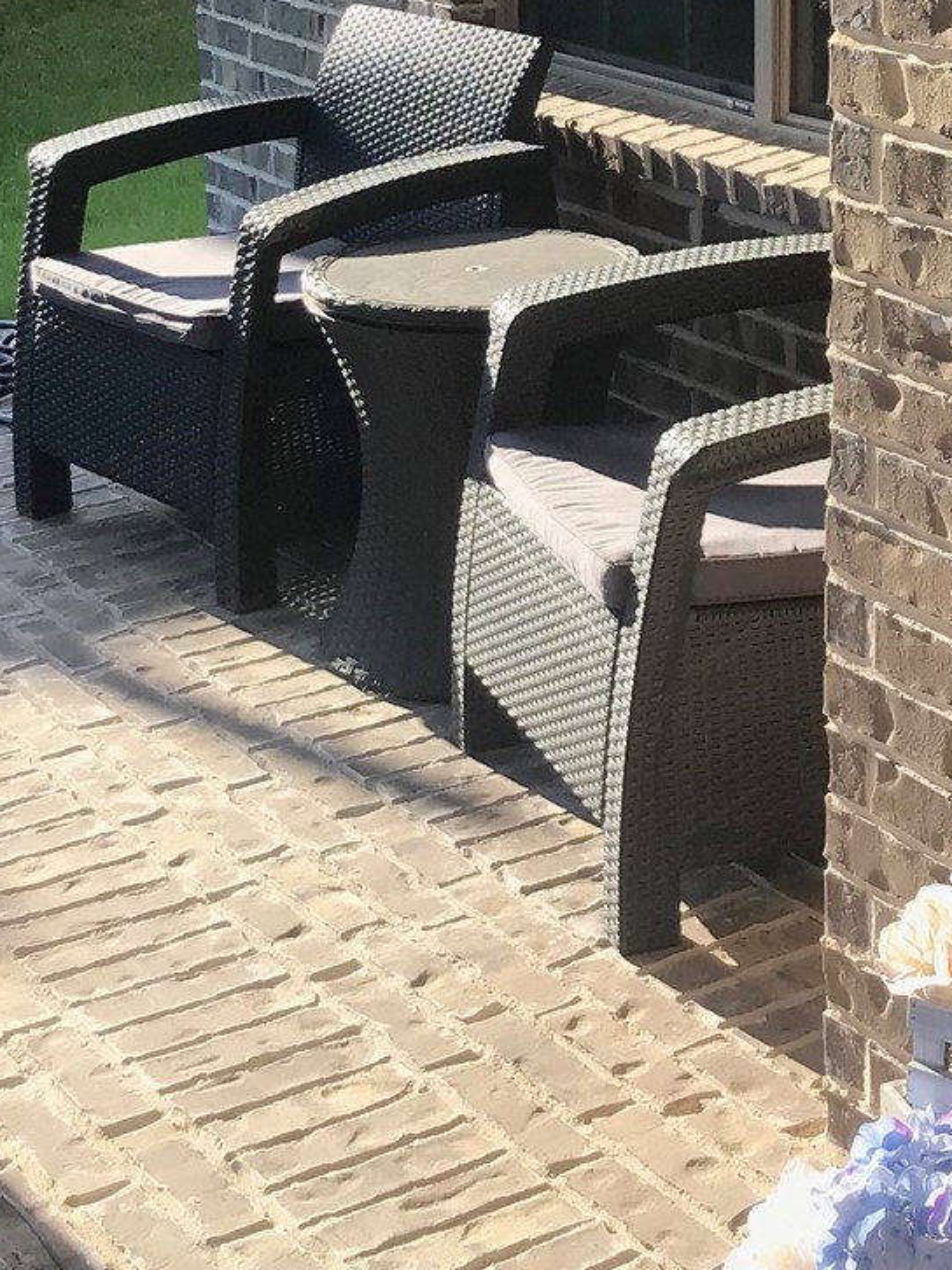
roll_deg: +0.4
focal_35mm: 79
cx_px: 625
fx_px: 2899
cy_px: 290
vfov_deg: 24.4
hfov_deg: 18.6
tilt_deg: -12.7
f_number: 1.8
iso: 20
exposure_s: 1/660
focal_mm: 3.99
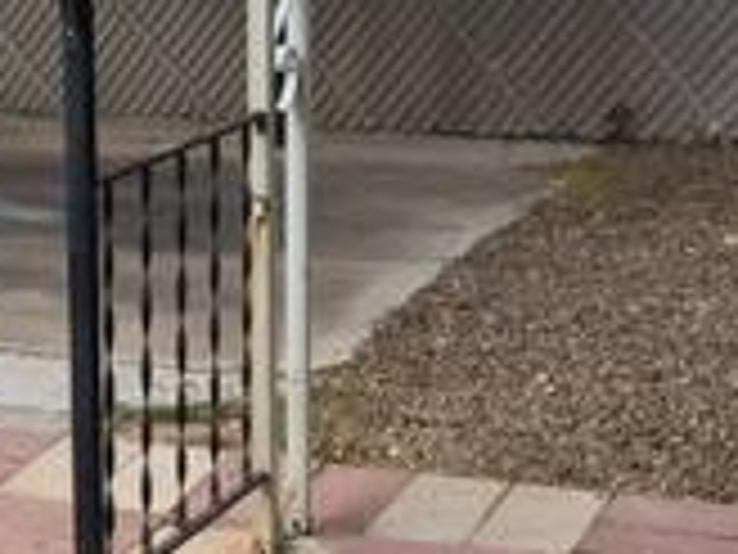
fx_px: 2409
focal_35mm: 113
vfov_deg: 13.0
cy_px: 36
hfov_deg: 16.7
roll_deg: -0.9
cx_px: -140
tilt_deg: -7.2
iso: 25
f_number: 2.2
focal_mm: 4.15
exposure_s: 1/195
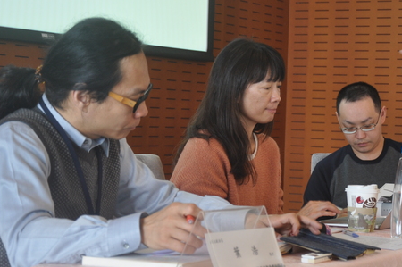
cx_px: 292
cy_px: 95
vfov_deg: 12.2
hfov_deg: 18.2
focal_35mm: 112
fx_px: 1249
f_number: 5.6
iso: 400
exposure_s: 1/30
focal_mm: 48
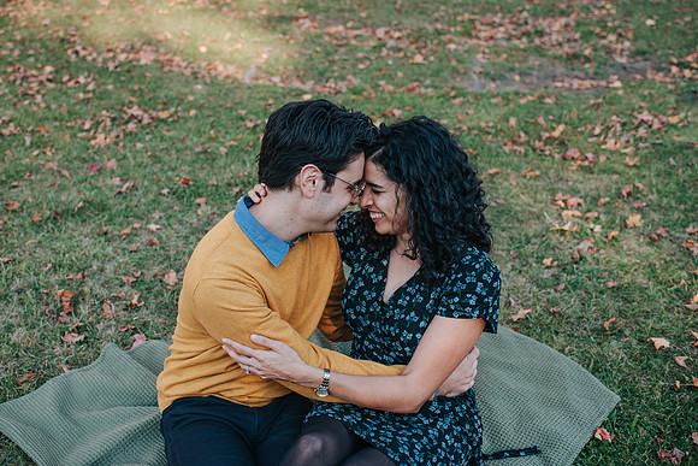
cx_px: 316
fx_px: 764
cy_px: 211
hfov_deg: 49.0
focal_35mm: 39
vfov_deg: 33.9
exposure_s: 1/800
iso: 720
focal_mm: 35
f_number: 3.2
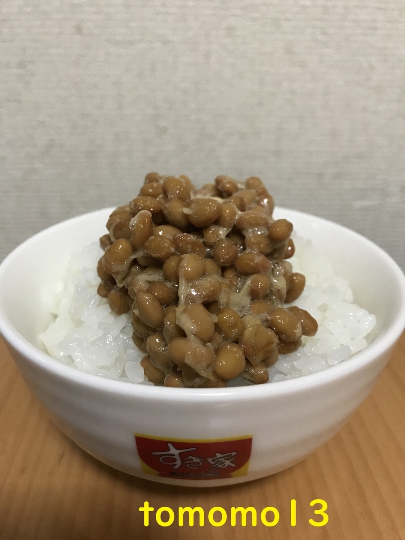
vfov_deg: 63.4
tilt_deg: -23.9
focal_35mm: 28
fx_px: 437
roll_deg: -0.8
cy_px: 270
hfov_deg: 49.7
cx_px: 202
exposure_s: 1/15
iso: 80
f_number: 1.8
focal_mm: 3.99
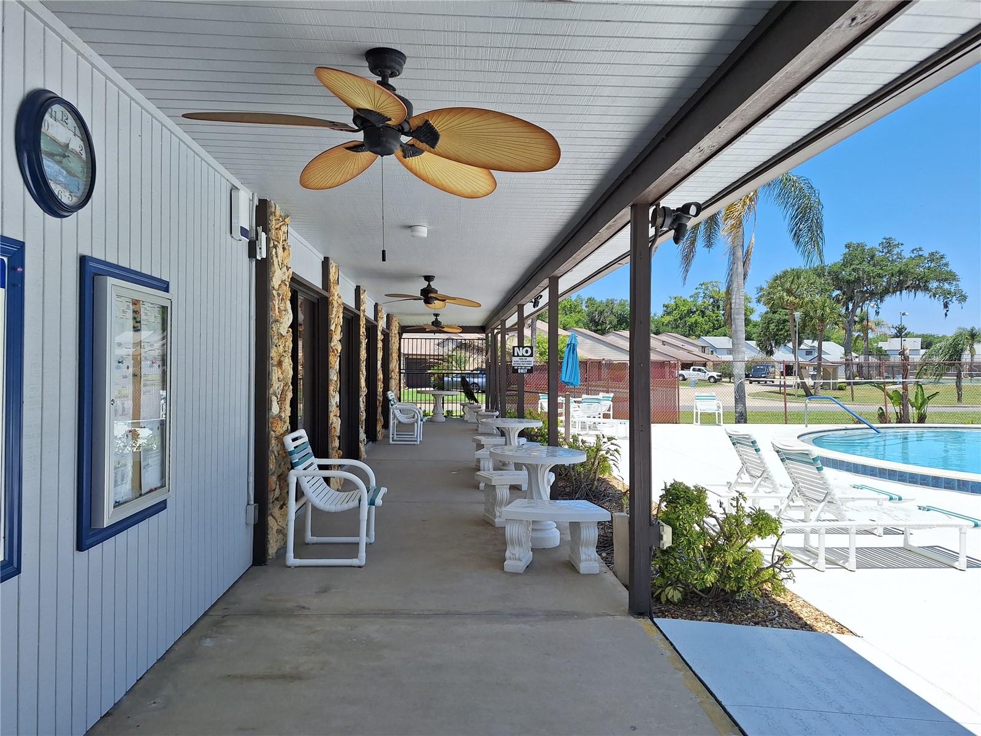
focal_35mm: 23
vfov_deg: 58.9
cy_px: 368
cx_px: 490
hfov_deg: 73.9
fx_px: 652
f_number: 1.8
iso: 40
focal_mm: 5.54
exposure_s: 1/2755
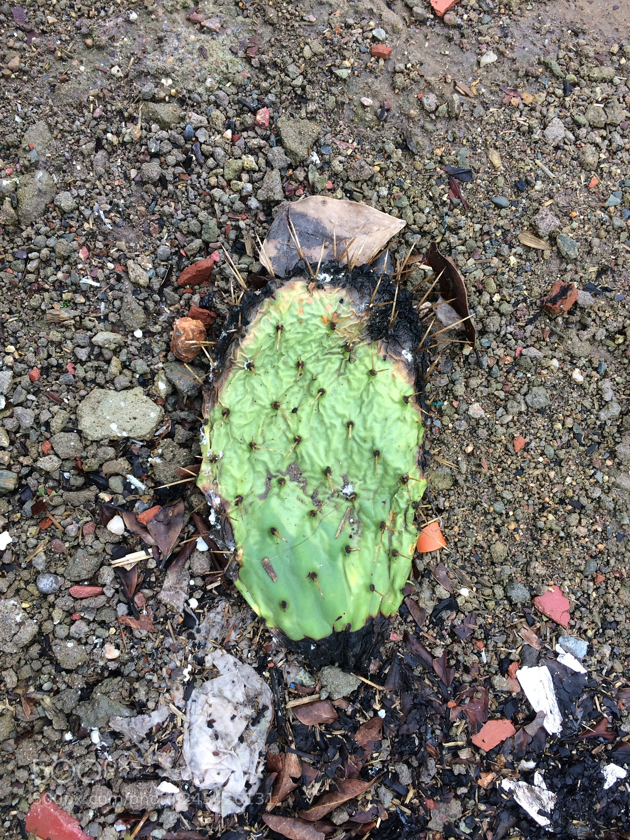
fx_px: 704
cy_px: 420
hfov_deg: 48.2
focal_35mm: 29
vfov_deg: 61.7
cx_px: 315
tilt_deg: -87.5
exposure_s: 1/119
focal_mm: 4.15
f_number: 2.2
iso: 32
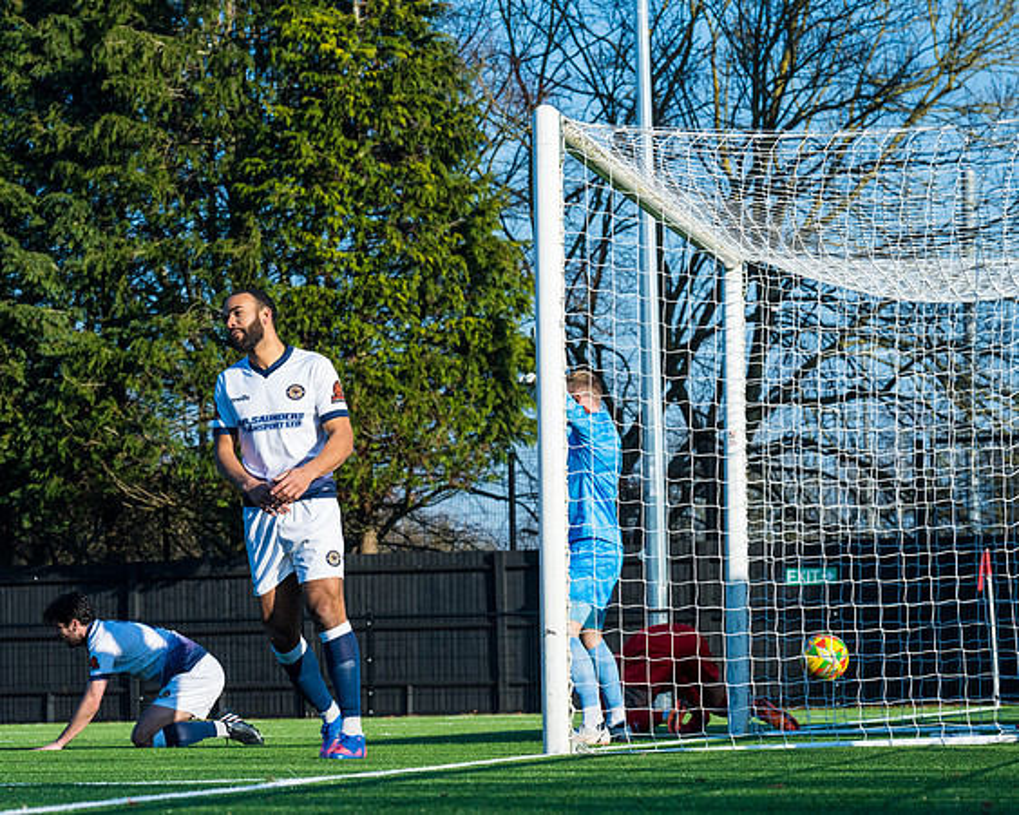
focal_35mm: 188
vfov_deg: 8.2
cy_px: 502
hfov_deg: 10.3
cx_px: 405
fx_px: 5661
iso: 800
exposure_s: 1/1600
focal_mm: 135
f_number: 8
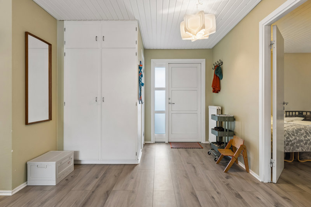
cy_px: 104
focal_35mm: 22
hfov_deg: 79.2
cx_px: 156
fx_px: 188
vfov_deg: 57.8
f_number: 8
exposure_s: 1/6
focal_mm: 14.5
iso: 200
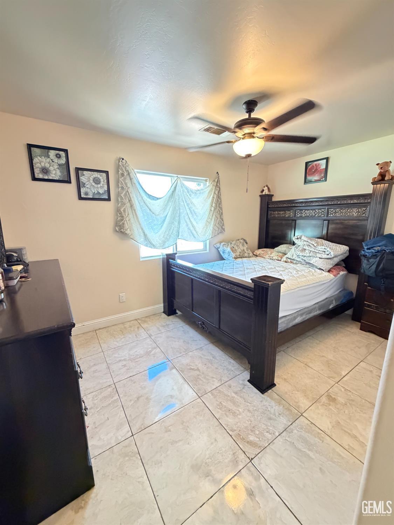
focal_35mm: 14
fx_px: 212
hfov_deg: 85.7
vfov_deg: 102.0
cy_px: 262
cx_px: 197
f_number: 2.2
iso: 1000
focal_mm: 2.22
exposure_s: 1/40
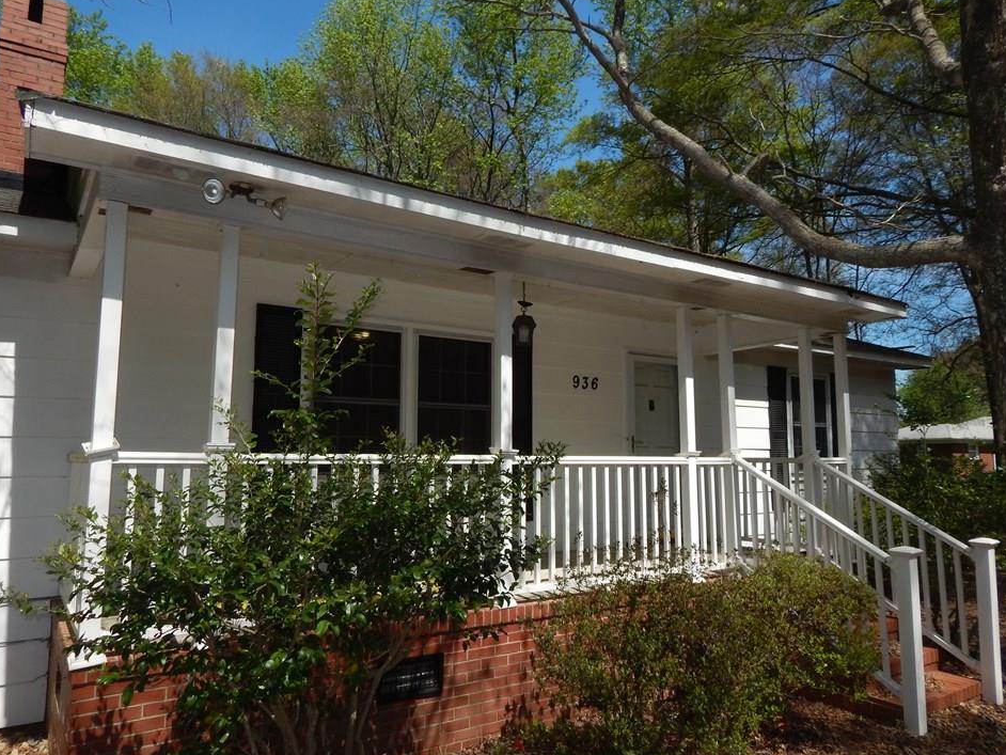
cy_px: 388
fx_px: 727
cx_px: 490
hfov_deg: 69.4
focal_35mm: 25
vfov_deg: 54.9
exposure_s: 1/1500
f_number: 3
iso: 125
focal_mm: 4
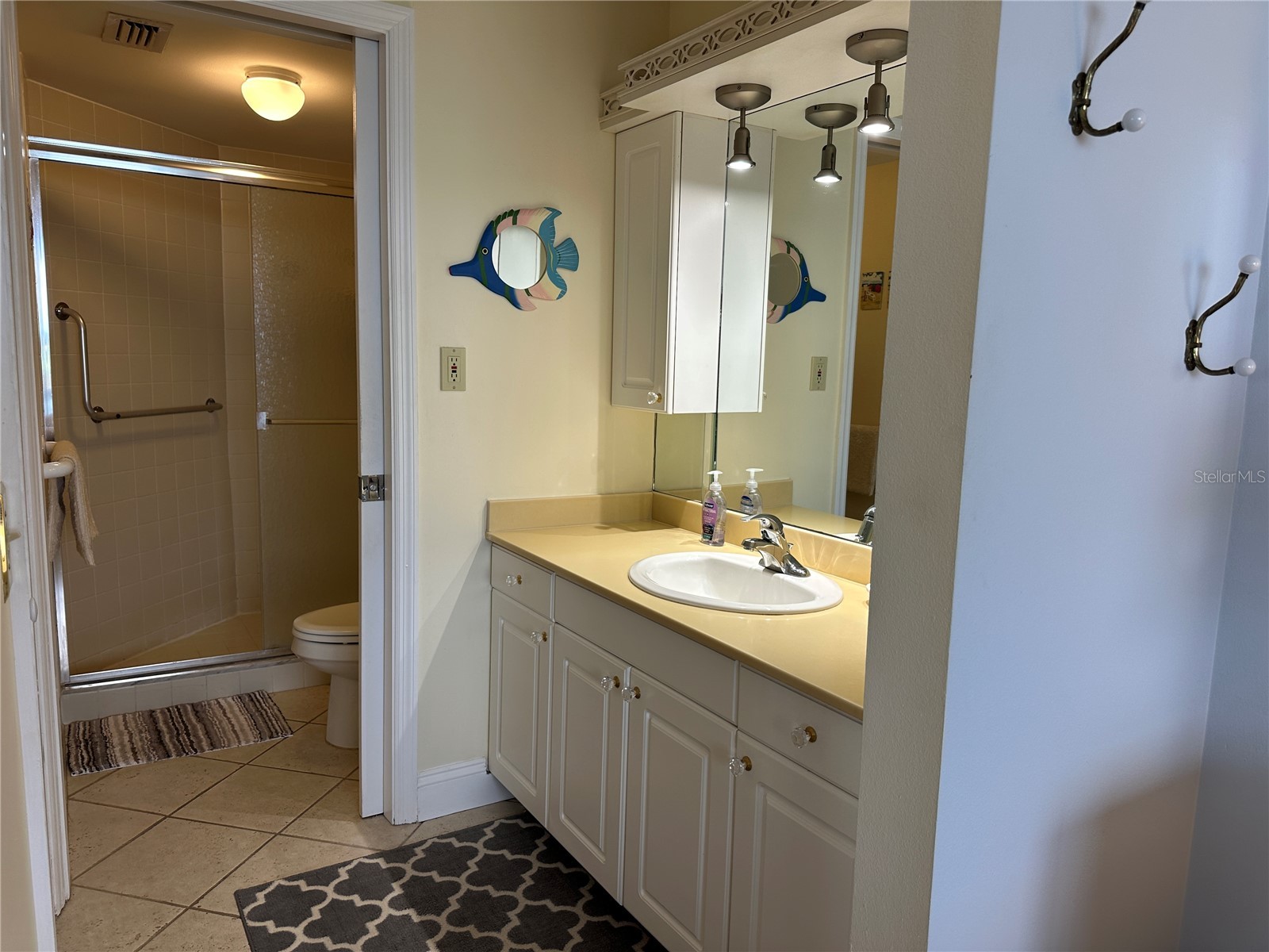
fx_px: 880
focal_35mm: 24
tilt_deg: -6.7
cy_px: 476
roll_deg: -2.2
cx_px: 634
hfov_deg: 71.6
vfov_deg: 56.8
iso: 80
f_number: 1.78
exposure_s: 1/120
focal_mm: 6.86
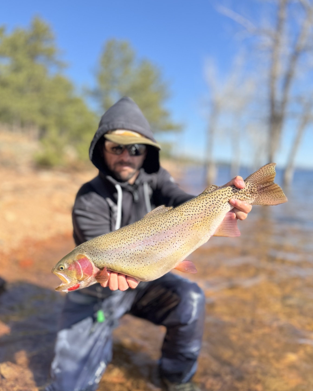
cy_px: 209
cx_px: 158
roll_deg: -0.2
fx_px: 301
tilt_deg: -8.6
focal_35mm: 26
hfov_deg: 54.9
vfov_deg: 66.0
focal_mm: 6.76
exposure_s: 1/1923
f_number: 1.78
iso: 80
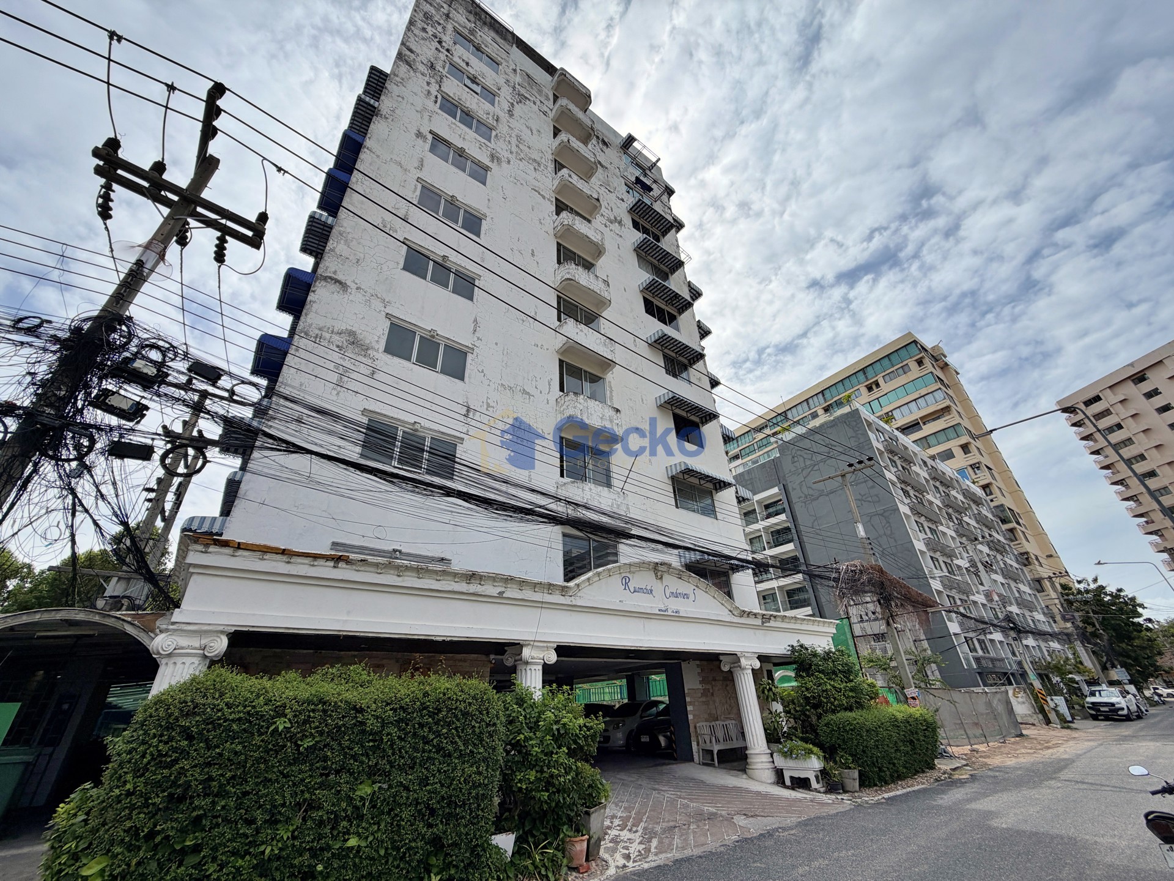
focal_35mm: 14
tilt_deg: +29.8
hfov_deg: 102.1
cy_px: 440
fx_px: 475
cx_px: 587
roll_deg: +3.3
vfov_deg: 85.7
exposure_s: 1/1745
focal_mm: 2.22
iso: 20
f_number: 2.2
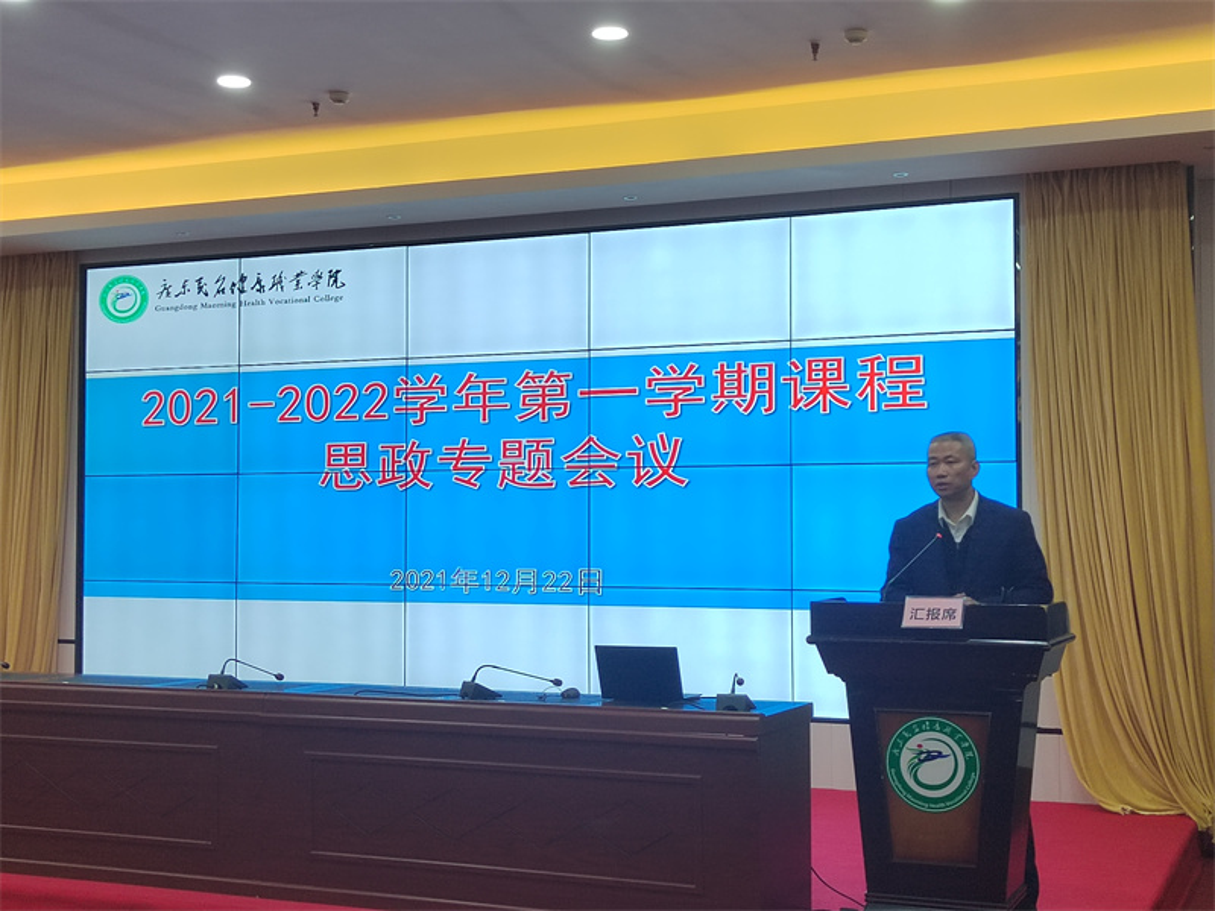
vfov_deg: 30.3
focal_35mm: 48
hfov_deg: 39.7
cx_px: 608
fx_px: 1685
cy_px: 456
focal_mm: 5.52
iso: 534
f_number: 1.9
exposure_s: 1/100
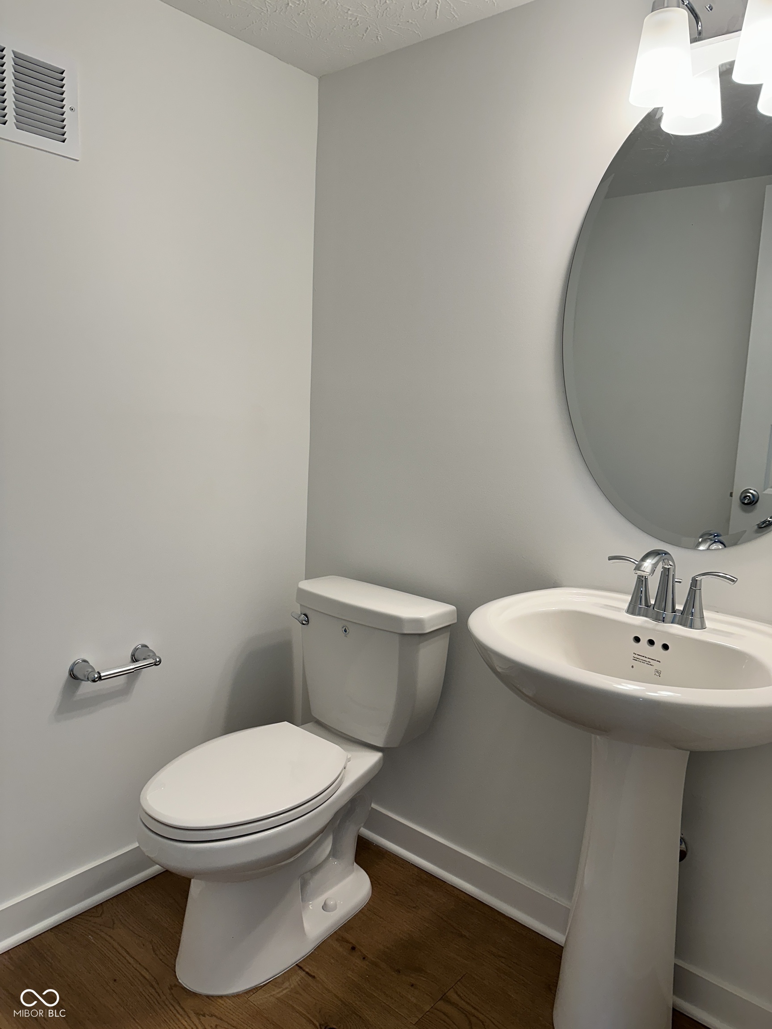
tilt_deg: -8.4
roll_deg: -3.0
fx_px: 714
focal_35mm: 24
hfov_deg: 56.8
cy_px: 514
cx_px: 386
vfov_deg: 71.6
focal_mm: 6.86
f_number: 1.78
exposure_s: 1/120
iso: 80
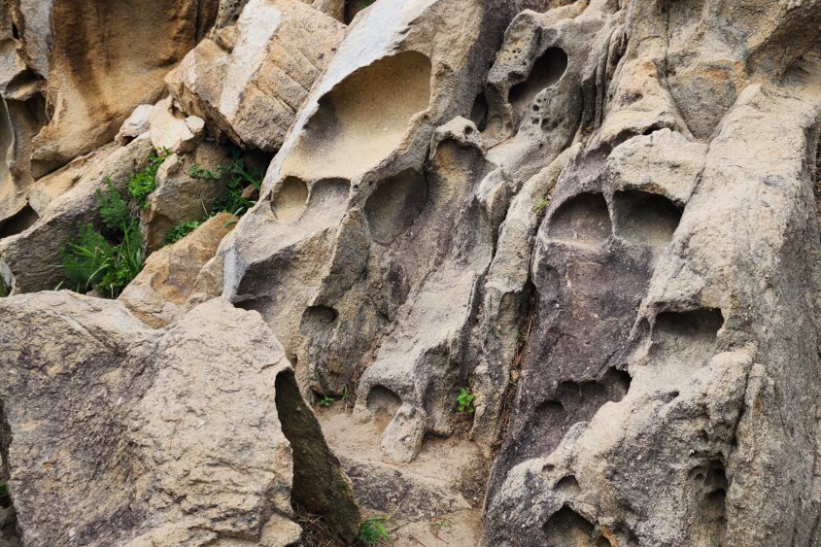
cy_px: 177
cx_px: 398
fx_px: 661
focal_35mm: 29
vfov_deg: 44.2
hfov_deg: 63.7
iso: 12
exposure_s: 1/939
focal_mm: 6.4
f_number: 1.8
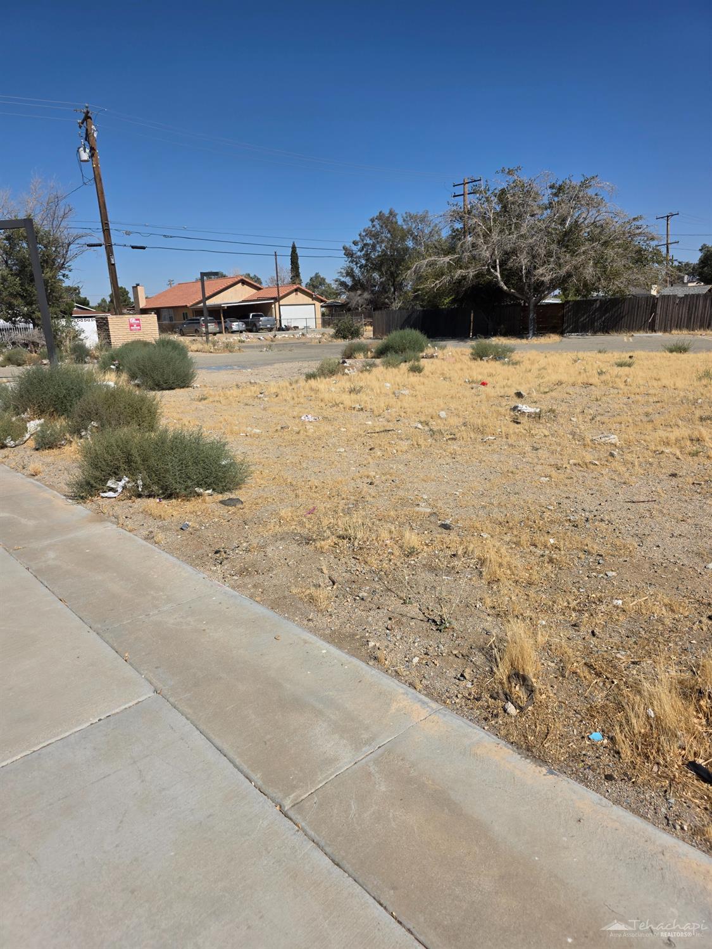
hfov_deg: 58.9
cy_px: 474
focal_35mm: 23
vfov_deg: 73.9
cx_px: 356
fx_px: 631
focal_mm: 6.3
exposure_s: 1/7944
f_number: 1.7
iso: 50
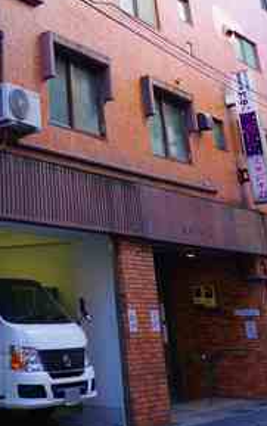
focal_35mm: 54
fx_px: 623
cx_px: -31
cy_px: -19
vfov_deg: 33.8
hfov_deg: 22.7
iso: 200
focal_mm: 11
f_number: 5
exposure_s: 1/100
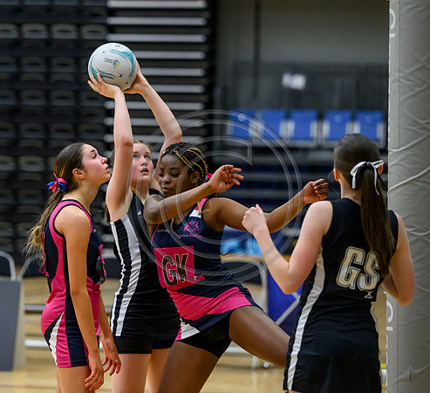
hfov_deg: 10.1
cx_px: 133
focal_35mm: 180
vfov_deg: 9.3
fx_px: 2421
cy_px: 186
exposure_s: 1/1000
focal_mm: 135
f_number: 3.2
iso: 6400
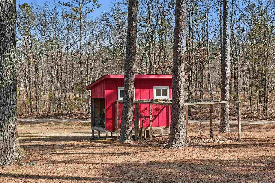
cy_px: 83
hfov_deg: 36.0
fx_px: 420
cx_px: 176
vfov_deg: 24.6
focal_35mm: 55
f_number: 8
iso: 640
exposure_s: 1/3200
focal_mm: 35
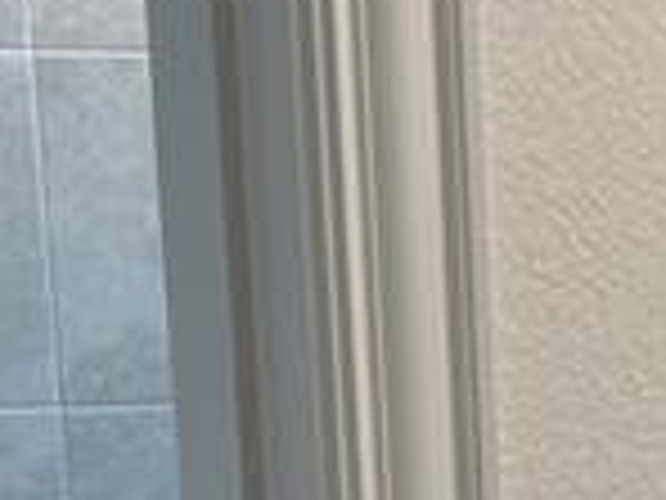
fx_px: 3463
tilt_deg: -15.0
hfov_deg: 10.8
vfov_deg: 7.7
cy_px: 1194
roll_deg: +1.6
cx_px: 756
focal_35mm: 180
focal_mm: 5.7
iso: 50
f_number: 1.5
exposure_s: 1/120
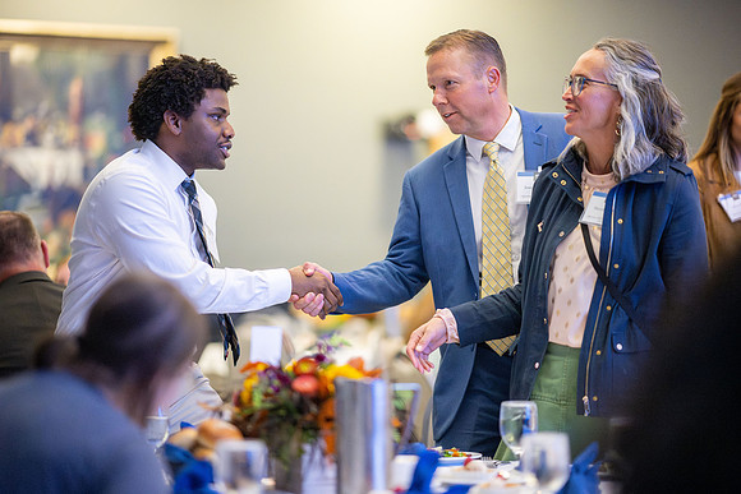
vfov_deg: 13.0
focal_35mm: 105
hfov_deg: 19.5
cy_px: 247
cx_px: 370
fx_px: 2162
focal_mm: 105
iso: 6400
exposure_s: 1/500
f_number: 1.4
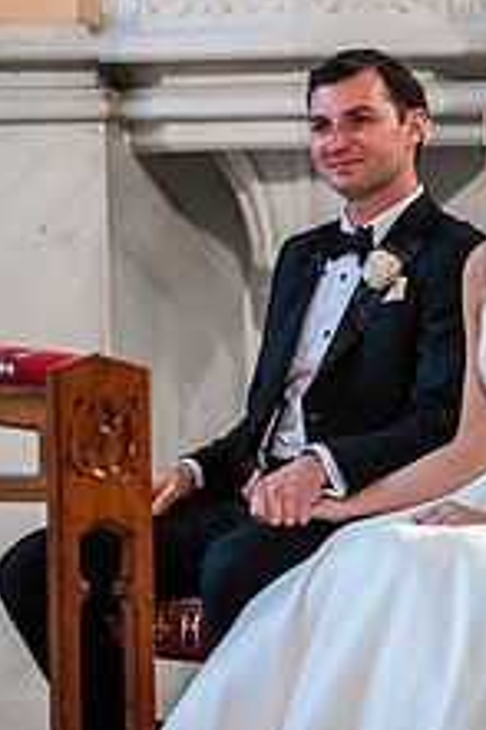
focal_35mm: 407
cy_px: 334
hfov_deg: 3.4
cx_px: 382
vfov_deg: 5.1
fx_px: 8254
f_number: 2.8
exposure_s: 1/100
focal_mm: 200
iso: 1600
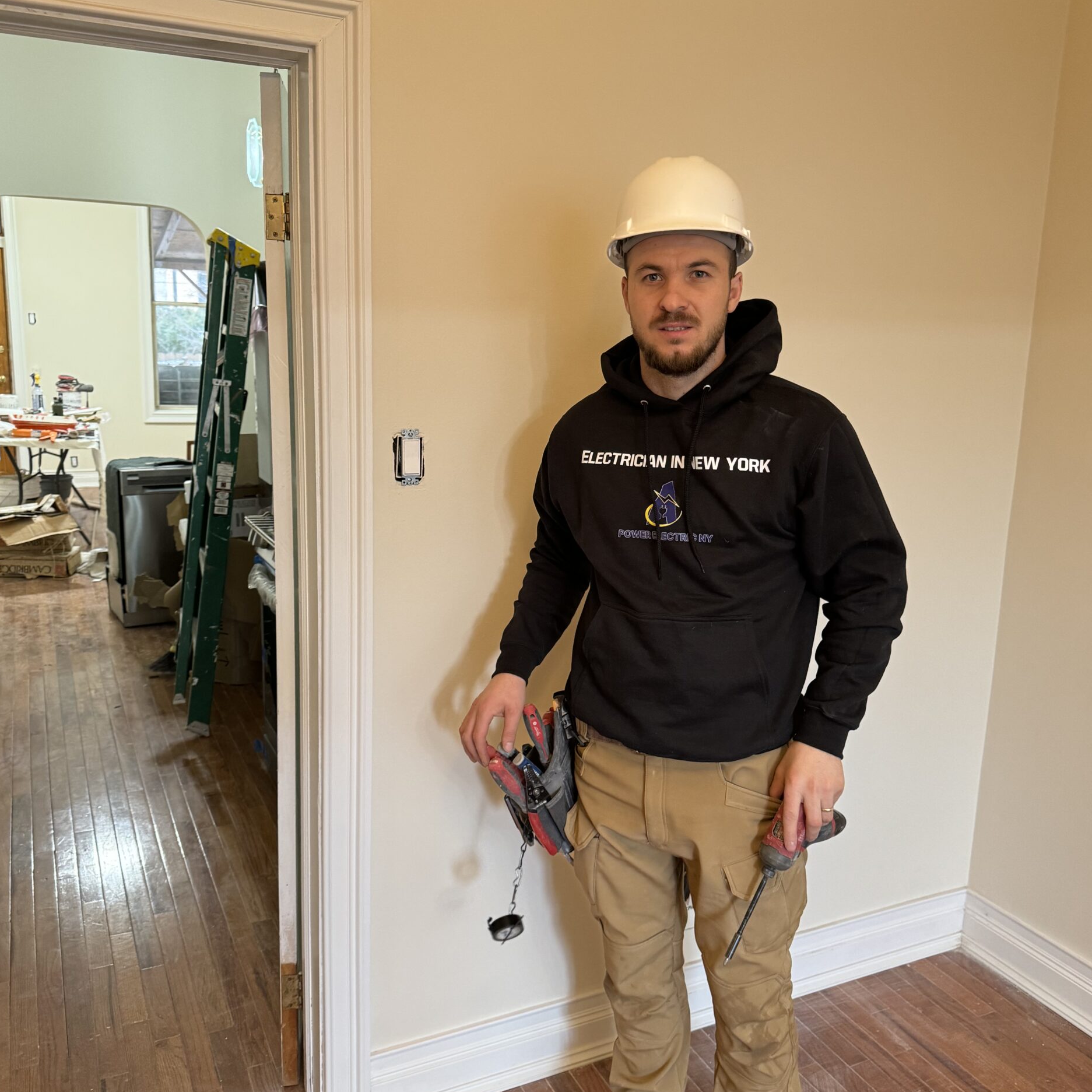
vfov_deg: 55.6
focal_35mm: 29
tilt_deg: -11.1
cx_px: 546
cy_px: 529
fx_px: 1035
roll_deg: -1.3
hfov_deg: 55.6
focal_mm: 6.86
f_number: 1.78
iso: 320
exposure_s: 1/60
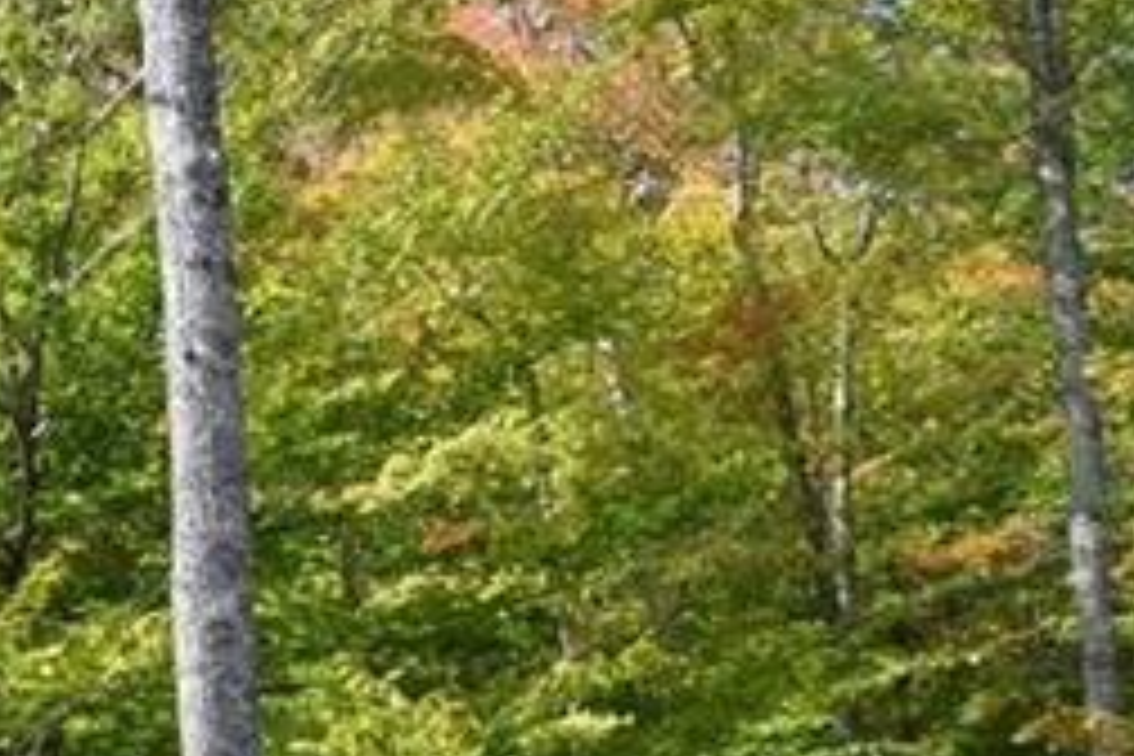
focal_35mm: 146
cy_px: 578
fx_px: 4599
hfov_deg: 12.7
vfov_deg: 9.4
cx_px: -945
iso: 320
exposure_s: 1/250
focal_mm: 24
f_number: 8
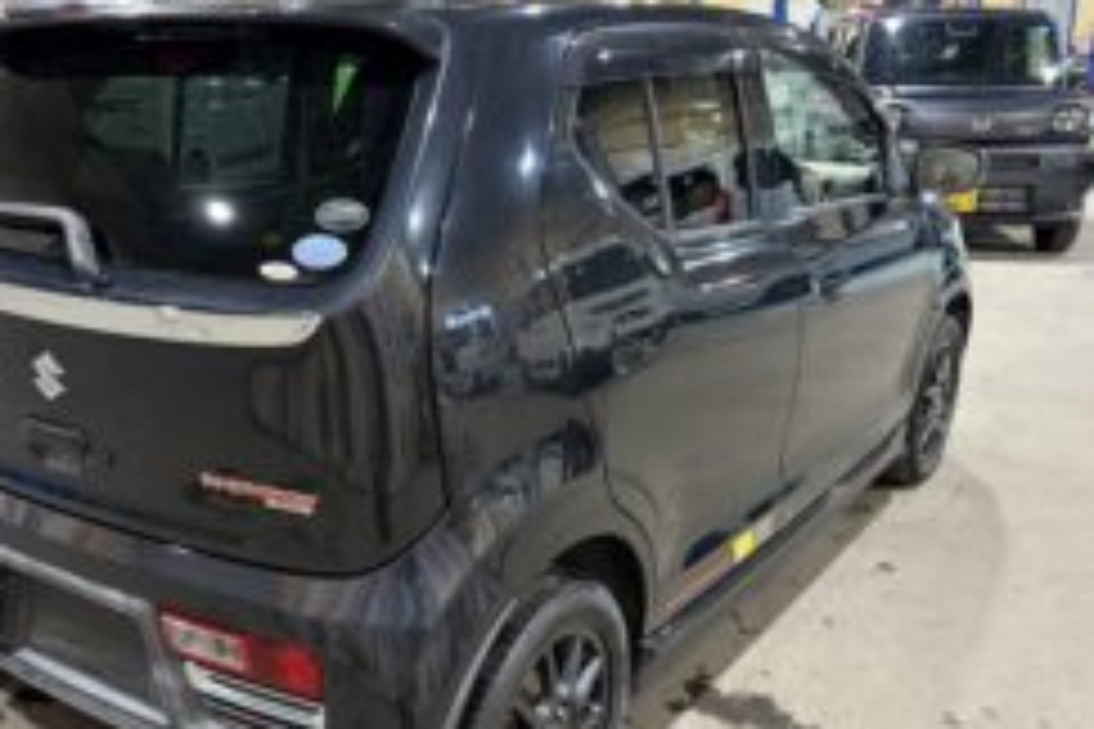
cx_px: 392
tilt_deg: -15.9
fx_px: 1185
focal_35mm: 39
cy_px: 398
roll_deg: +0.9
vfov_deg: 34.2
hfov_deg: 48.9
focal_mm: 5.96
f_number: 1.6
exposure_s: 1/50
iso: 250
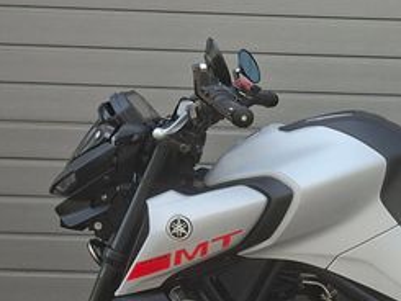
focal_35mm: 60
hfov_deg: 30.5
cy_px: 224
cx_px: 376
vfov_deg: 24.2
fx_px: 695
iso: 50
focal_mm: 5.54
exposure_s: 1/169
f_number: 1.8
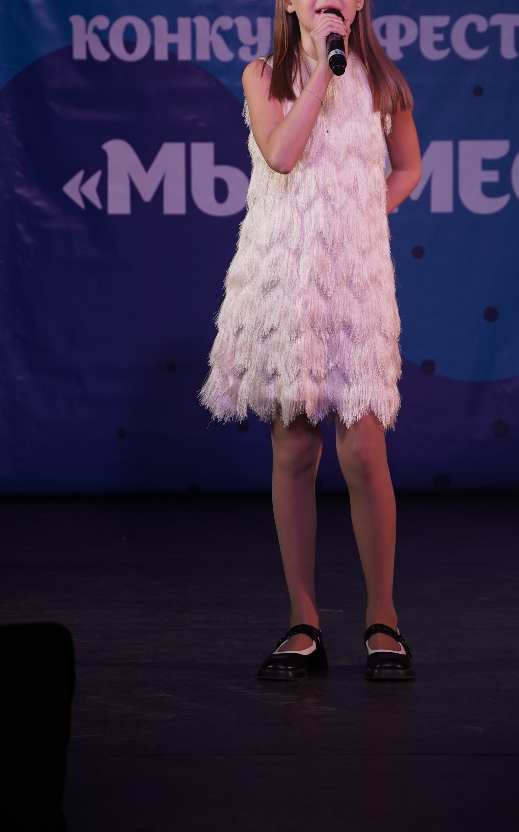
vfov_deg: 7.4
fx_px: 6407
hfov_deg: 4.6
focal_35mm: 283
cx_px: 337
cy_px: 251
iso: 1600
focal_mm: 178
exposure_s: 1/250
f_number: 5.6
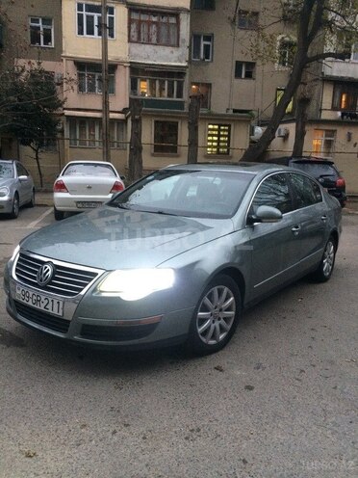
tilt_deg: -15.2
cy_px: 239
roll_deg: -2.3
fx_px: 400
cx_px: 179
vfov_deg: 61.7
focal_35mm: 29
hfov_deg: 48.2
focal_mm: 4.15
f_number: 2.2
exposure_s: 1/33
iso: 320
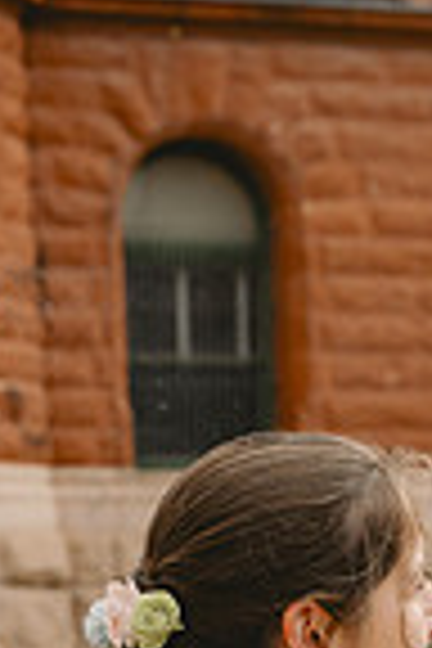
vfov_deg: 10.7
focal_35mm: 185
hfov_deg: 7.3
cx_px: 585
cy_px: 954
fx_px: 3330
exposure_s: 1/1000
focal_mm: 59
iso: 500
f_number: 5.6
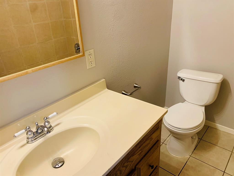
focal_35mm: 26
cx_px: 117
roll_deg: +3.1
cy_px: 88
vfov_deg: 53.1
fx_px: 176
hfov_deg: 67.3
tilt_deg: -25.7
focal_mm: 4.25
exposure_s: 1/60
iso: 100
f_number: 1.8
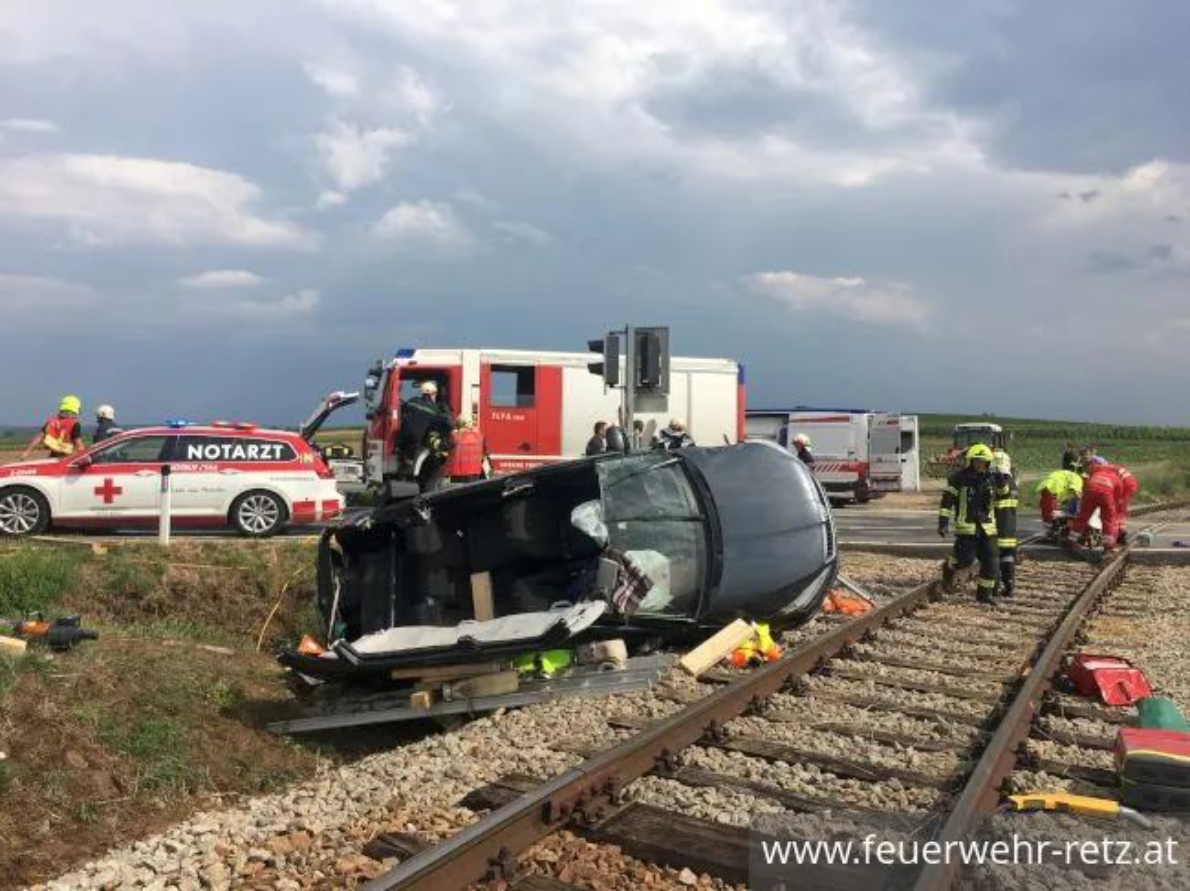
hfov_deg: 61.7
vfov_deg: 48.2
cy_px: 446
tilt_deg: -1.0
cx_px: 595
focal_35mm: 29
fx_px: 997
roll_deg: -1.3
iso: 25
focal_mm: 4.15
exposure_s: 1/1972
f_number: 2.2
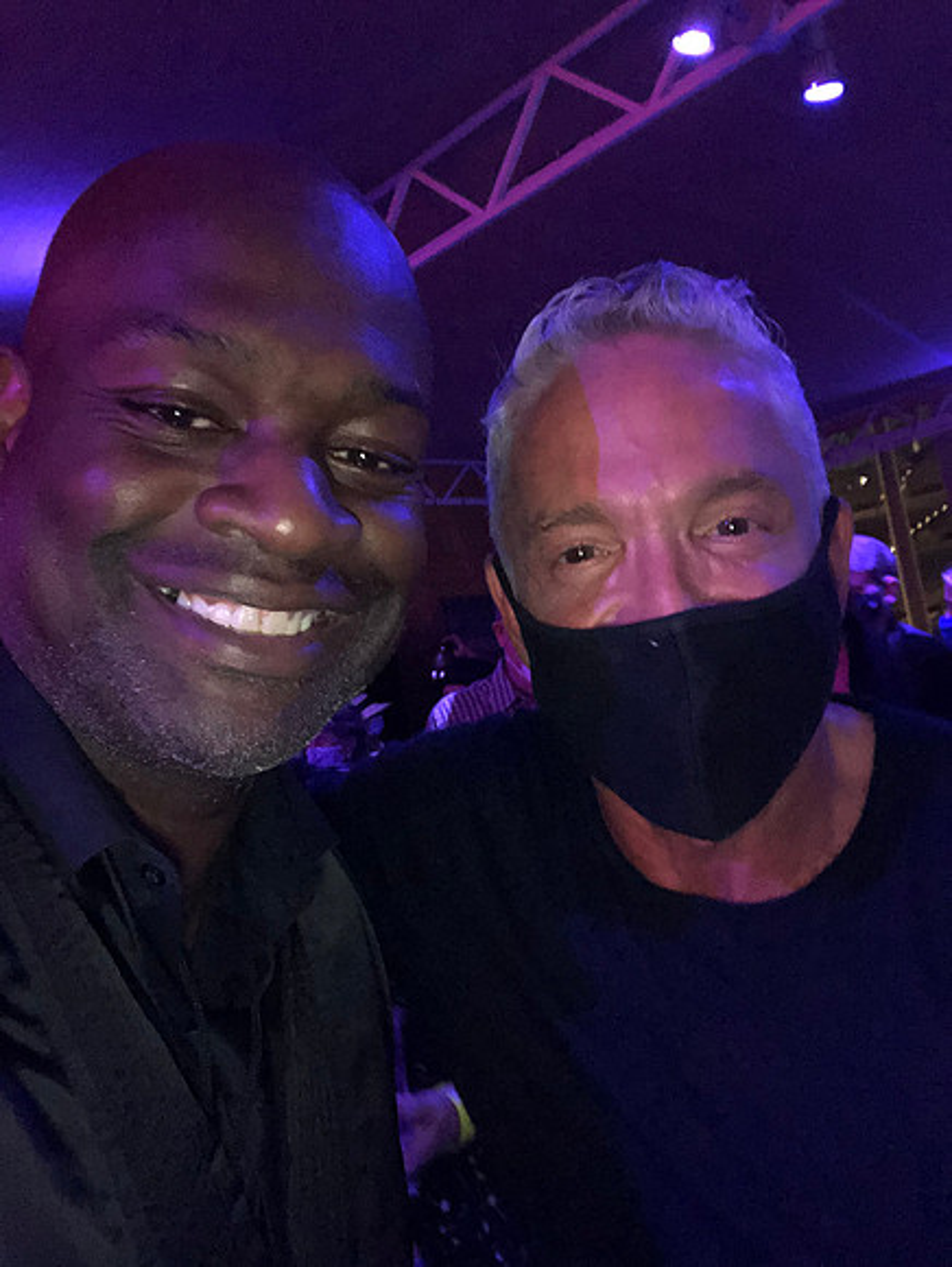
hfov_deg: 44.2
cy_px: 634
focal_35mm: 32
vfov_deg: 56.8
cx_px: 476
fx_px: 1172
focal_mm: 2.87
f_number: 2.2
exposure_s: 1/16
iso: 800
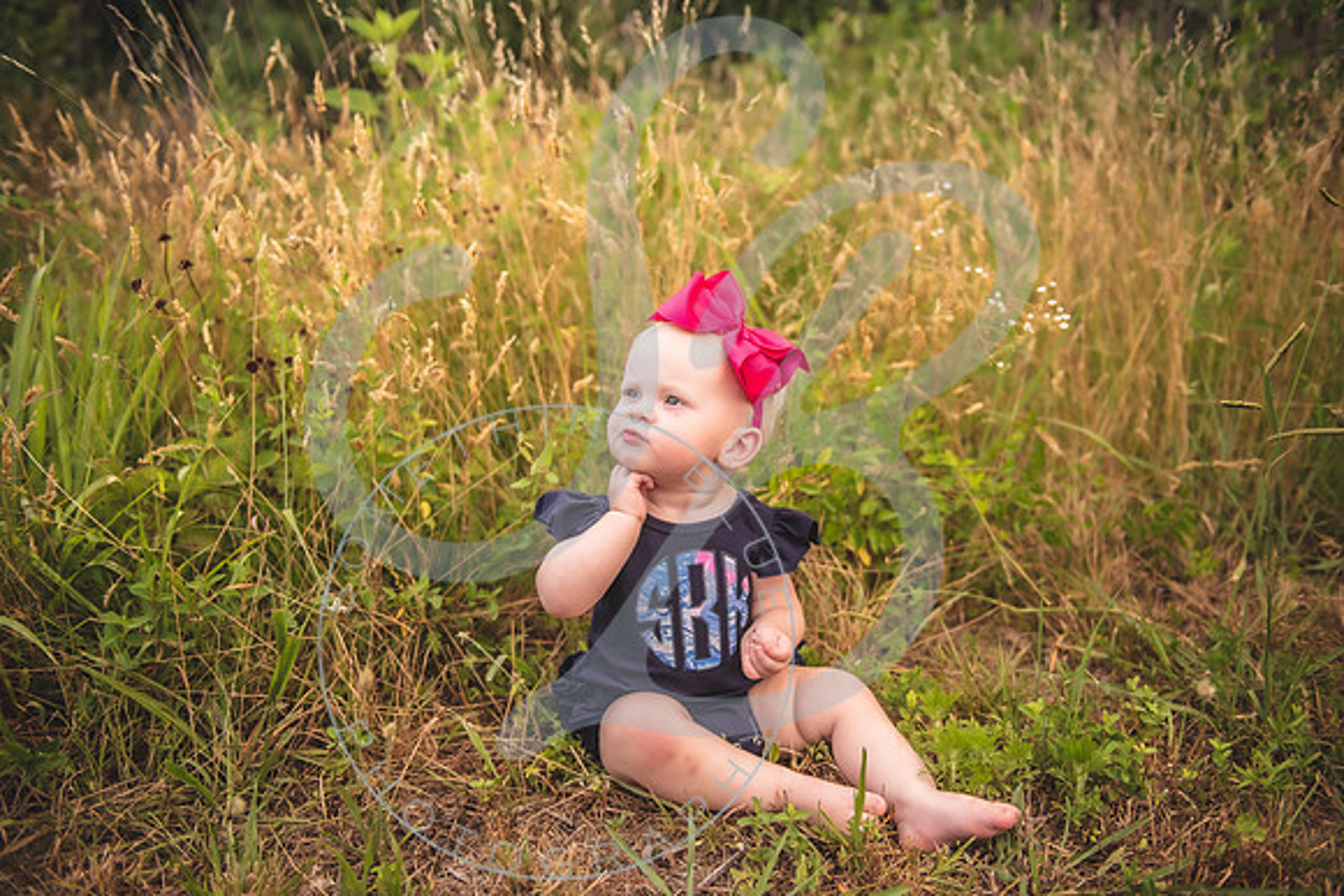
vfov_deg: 38.9
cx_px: 672
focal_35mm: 34
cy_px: 448
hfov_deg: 55.8
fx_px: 1270
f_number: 2.8
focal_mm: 34
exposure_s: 1/640
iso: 100
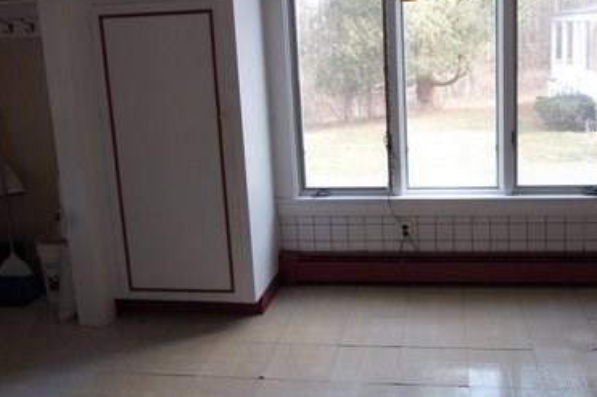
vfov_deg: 37.5
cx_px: 356
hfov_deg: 54.1
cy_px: 138
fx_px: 580
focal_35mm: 35
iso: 100
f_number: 3.2
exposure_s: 1/30
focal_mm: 4.66
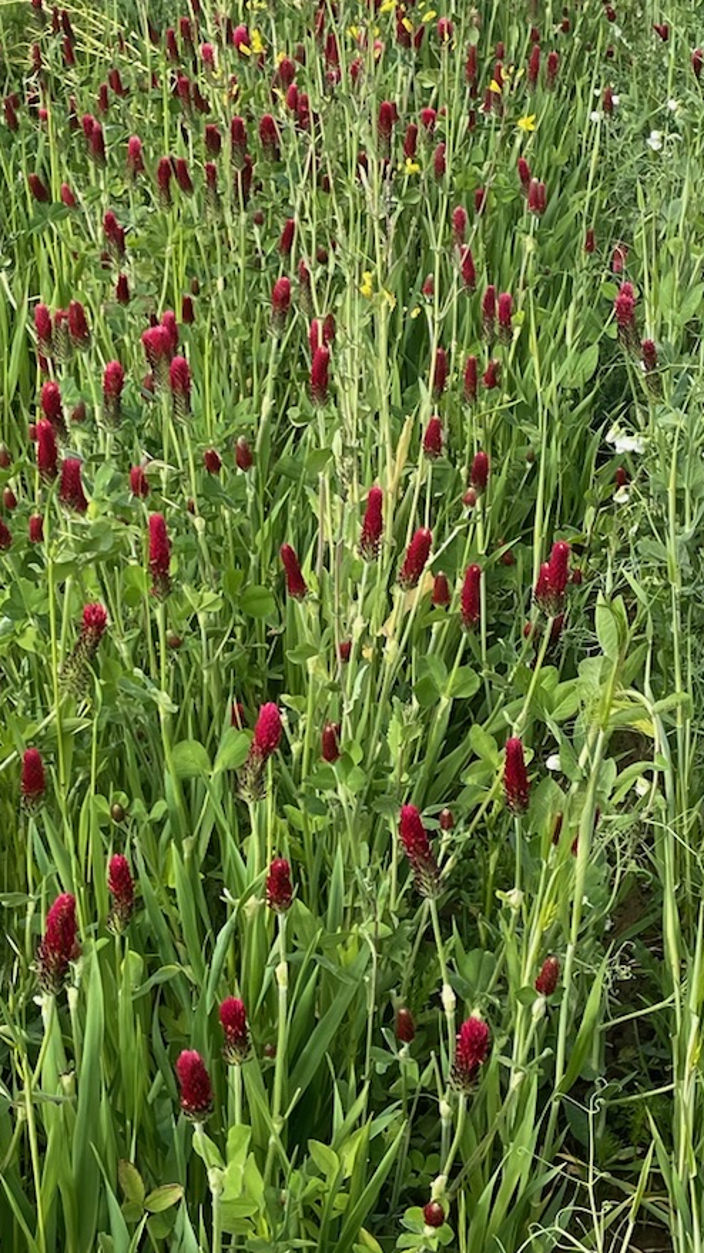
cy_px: 520
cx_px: 289
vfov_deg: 31.8
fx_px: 2192
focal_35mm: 66
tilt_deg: -22.4
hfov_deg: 18.2
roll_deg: +2.0
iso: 32
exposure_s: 1/1490
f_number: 1.6
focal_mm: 4.2
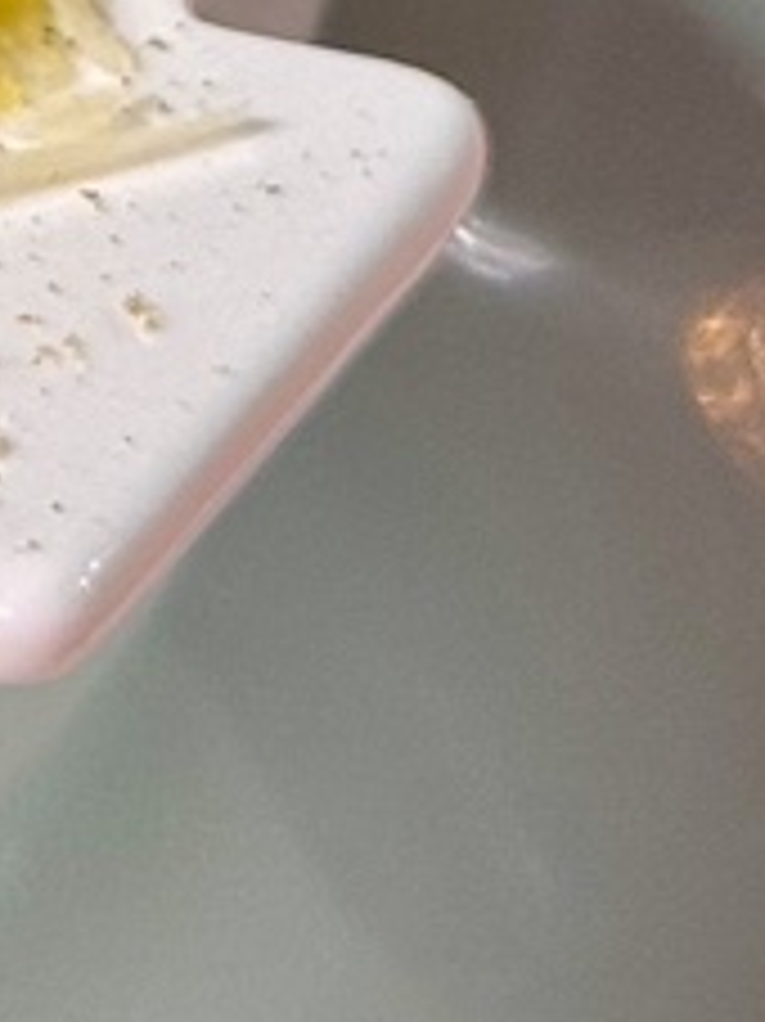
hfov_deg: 4.9
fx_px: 8730
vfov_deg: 6.4
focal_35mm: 296
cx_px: -1035
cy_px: -1432
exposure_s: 1/60
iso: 80
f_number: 1.78
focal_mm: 6.76
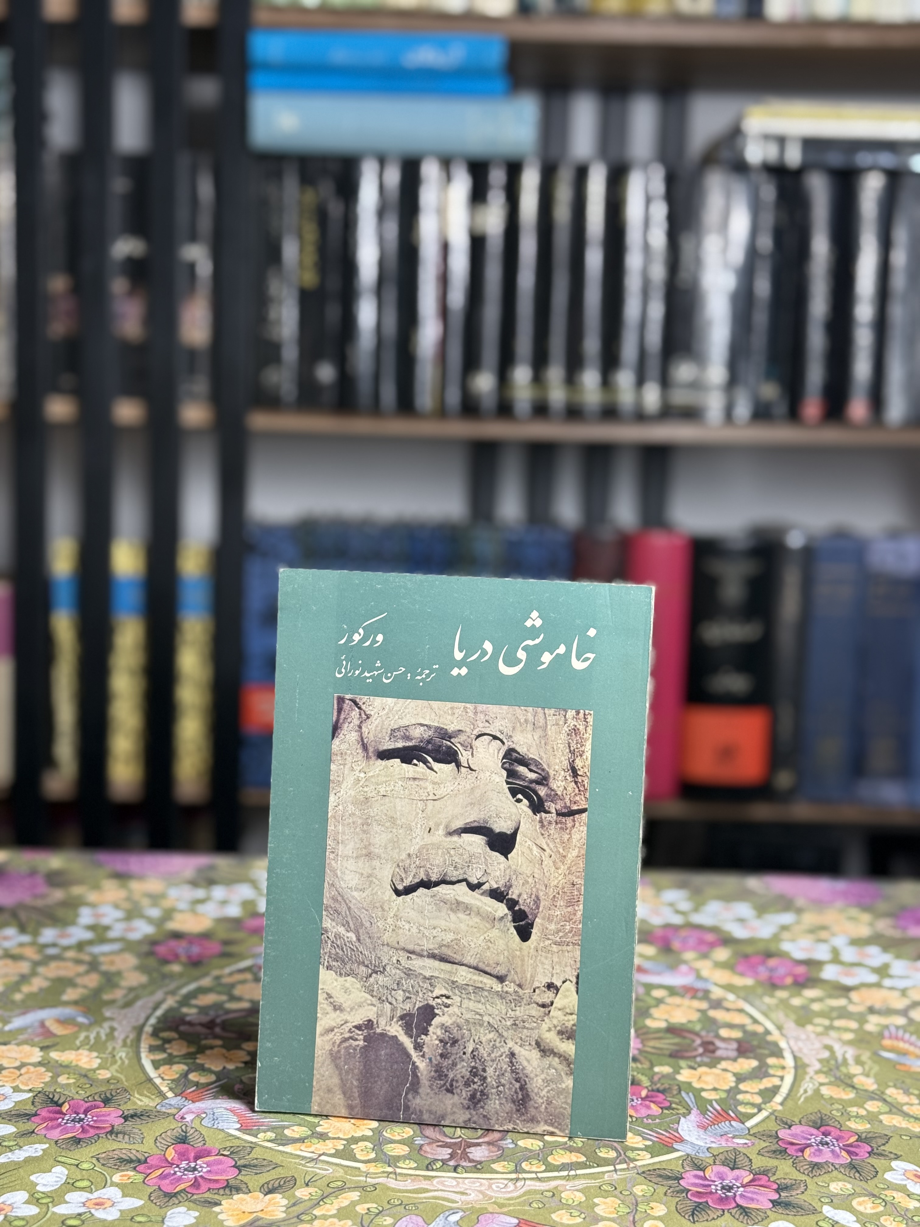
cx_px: 460
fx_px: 1701
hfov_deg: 30.3
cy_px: 614
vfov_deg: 39.7
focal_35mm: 48
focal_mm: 6.76
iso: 125
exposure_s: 1/100
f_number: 1.78
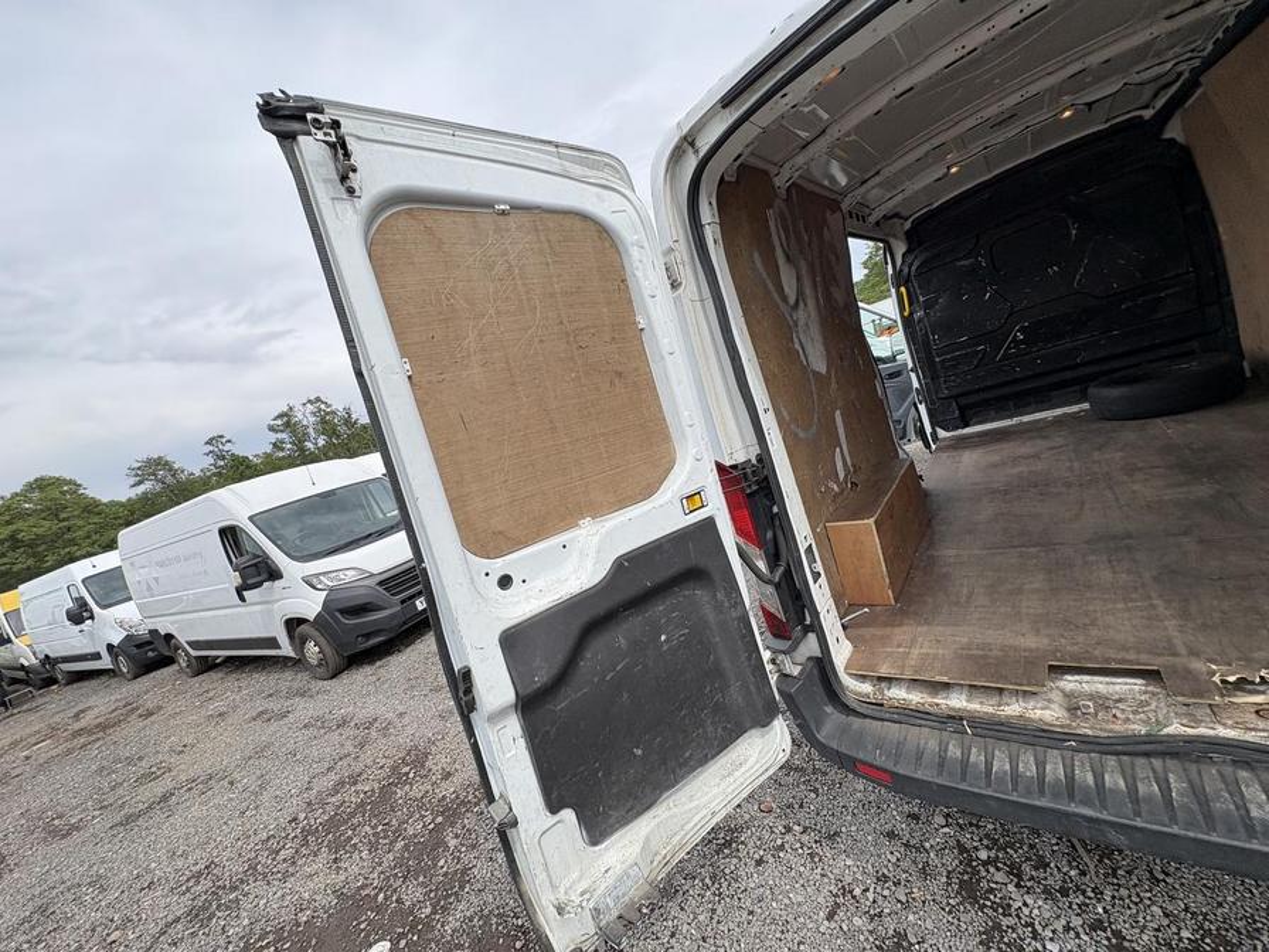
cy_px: 476
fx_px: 513
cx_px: 634
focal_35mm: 14
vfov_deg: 85.7
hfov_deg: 102.1
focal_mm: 2.22
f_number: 2.2
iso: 40
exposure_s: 1/899
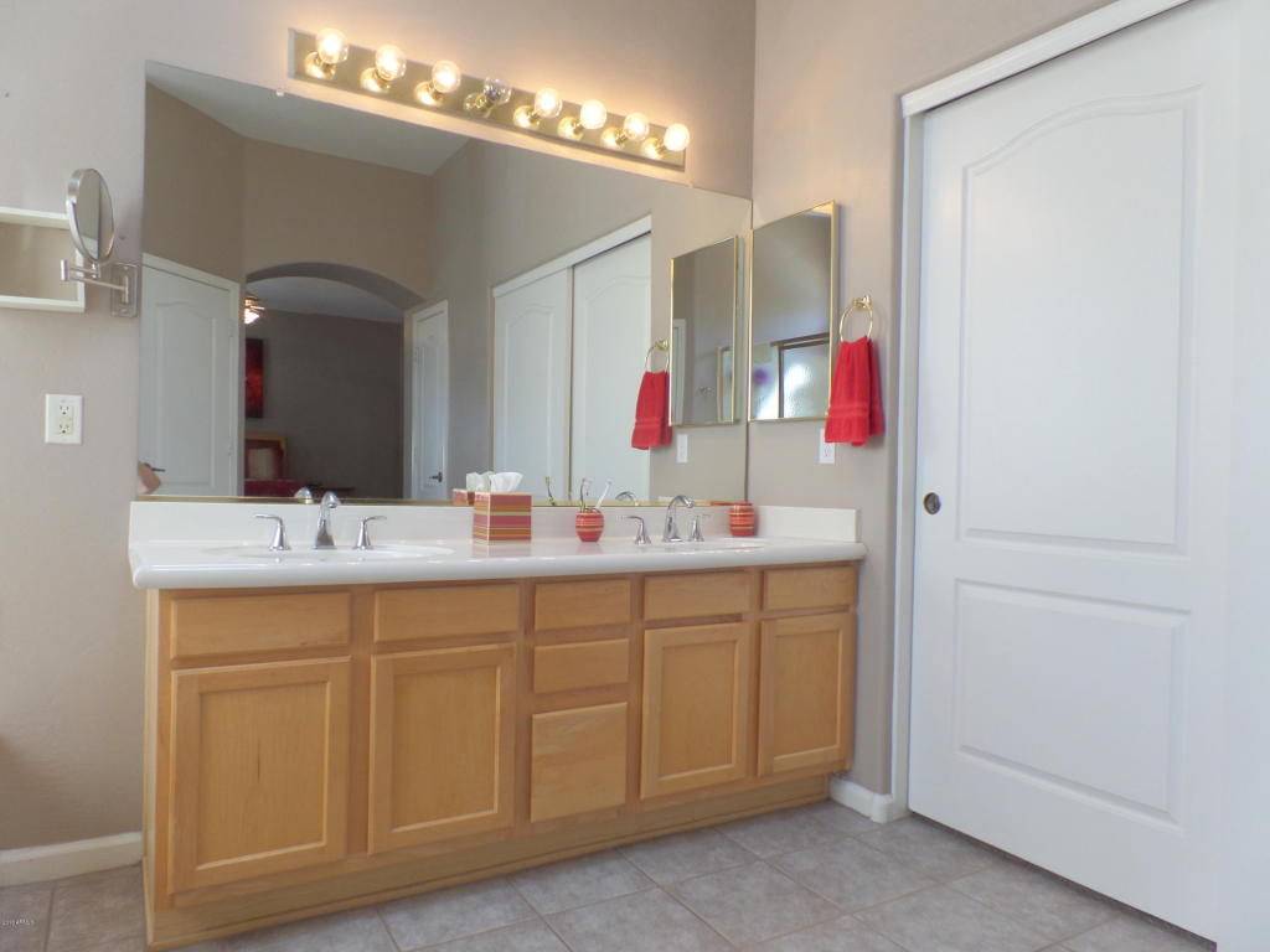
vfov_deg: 58.9
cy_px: 476
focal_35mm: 23
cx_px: 635
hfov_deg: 73.9
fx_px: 844
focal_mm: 4.1
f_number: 3.5
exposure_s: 1/30
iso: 100
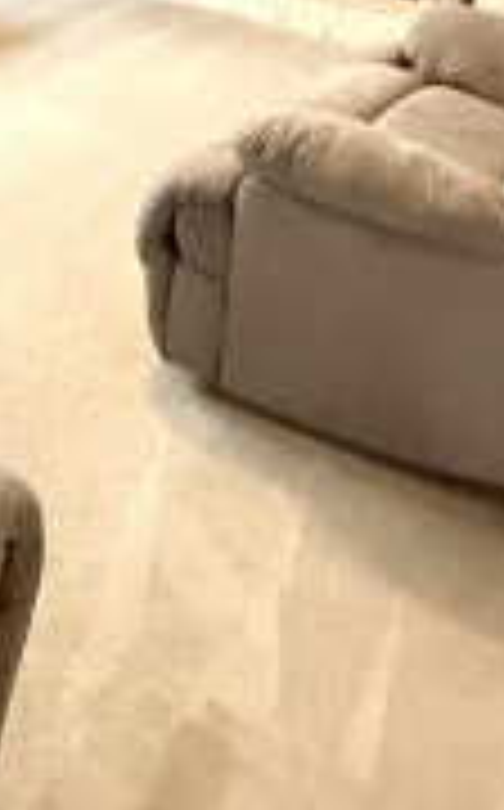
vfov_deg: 30.3
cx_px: -144
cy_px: -205
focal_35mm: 55
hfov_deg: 21.3
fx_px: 1213
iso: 1000
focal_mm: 2.22
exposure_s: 1/60
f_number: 2.2
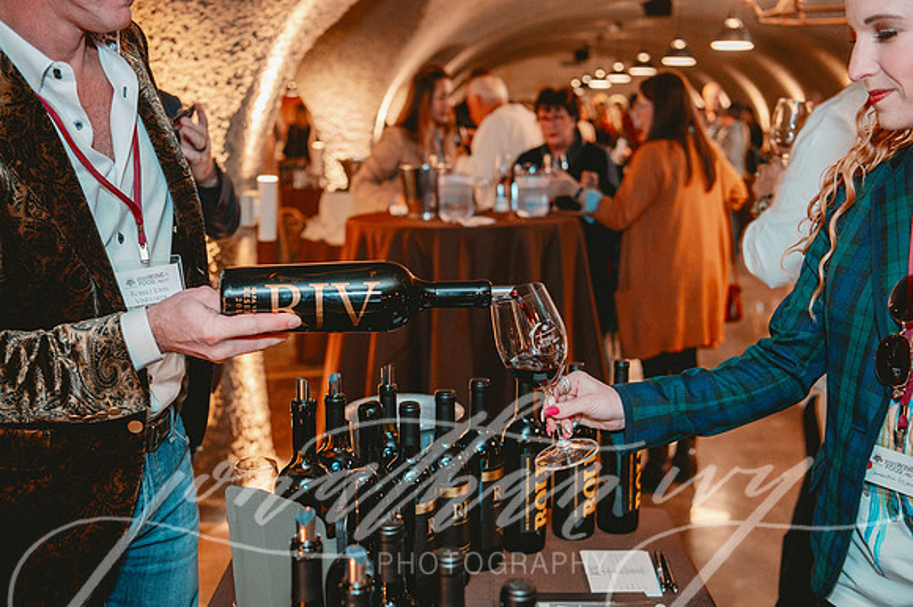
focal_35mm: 40
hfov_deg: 48.5
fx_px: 1014
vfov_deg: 33.4
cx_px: 456
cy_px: 304
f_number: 3.5
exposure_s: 1/60
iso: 2000
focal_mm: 40
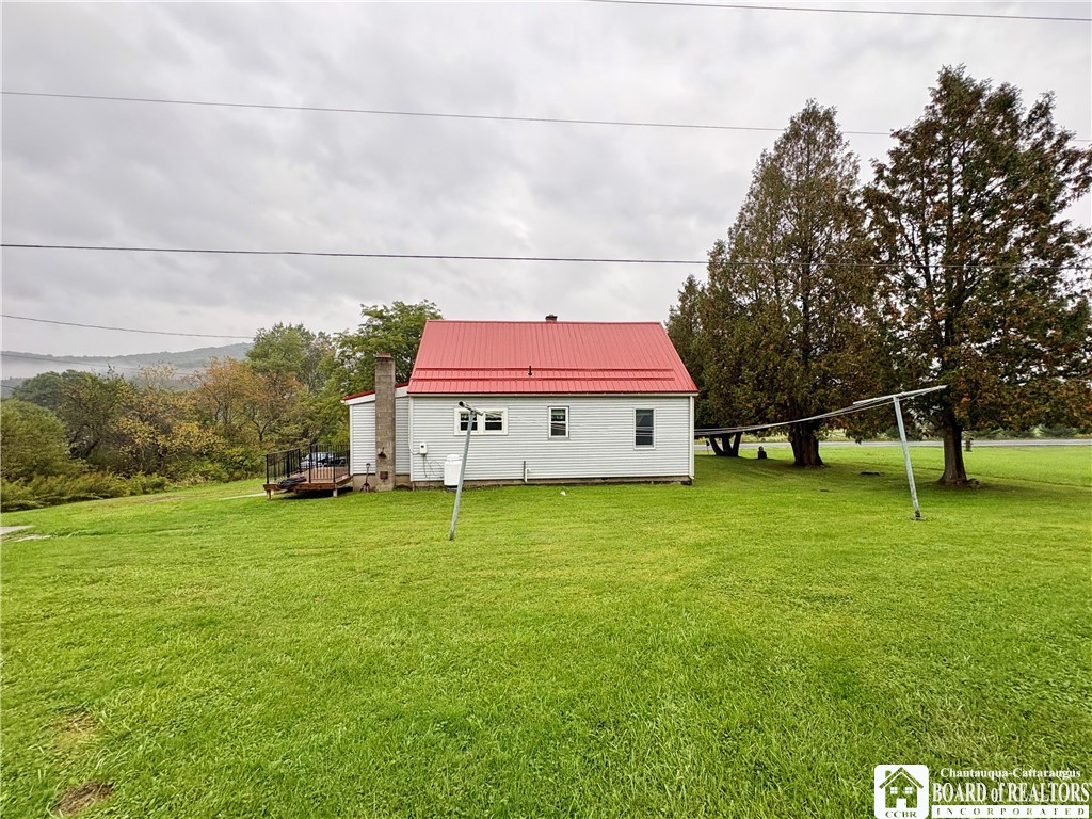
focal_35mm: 14
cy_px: 410
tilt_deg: -0.2
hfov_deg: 102.1
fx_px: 442
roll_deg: +0.3
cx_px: 546
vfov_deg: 85.7
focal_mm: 2.22
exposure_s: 1/99
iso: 80
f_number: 2.2
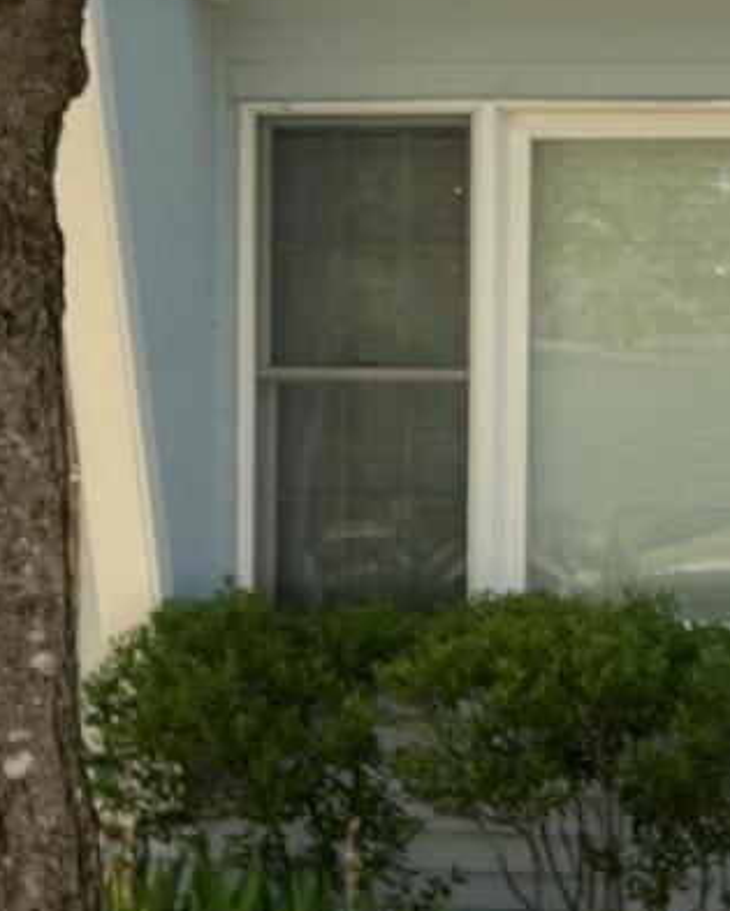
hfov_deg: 11.9
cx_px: 688
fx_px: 3480
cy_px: 556
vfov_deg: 14.9
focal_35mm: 129
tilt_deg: -2.9
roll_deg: -0.3
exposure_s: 1/657
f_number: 1.6
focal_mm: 5.1
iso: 50
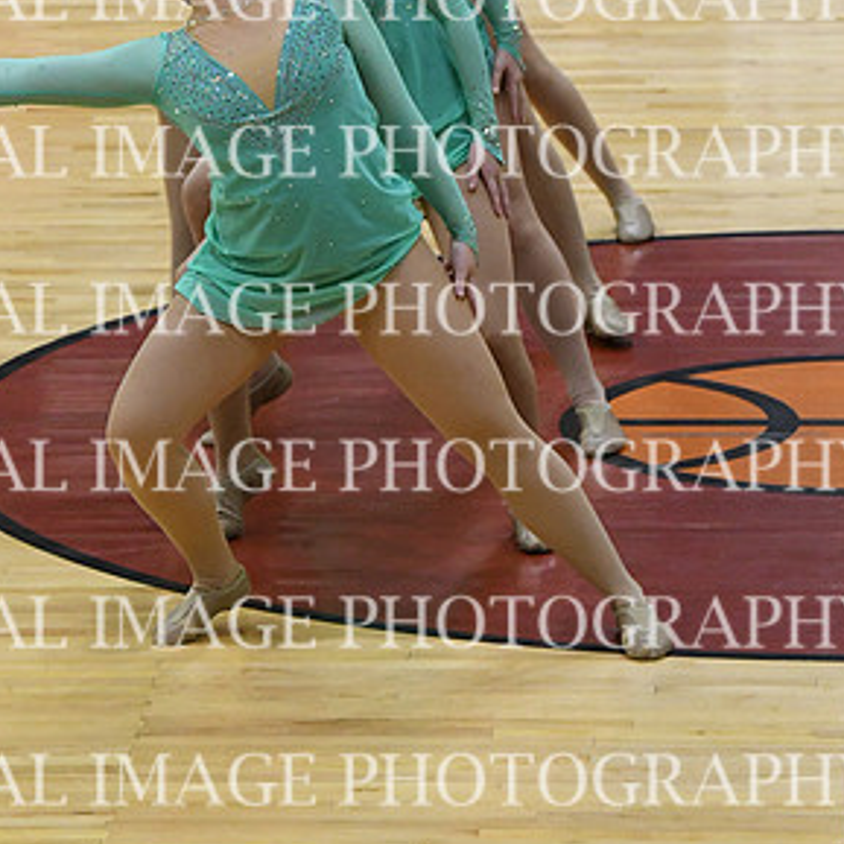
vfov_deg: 5.3
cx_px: 320
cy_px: 73
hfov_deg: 5.3
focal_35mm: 333
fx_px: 9186
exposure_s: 1/500
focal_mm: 130
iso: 5000
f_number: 4
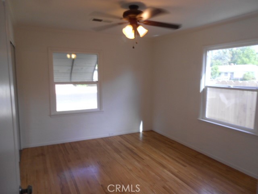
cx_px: 129
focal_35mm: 26
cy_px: 97
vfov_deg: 53.1
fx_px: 194
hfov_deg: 67.3
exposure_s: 1/40
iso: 80
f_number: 3.2
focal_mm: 4.6
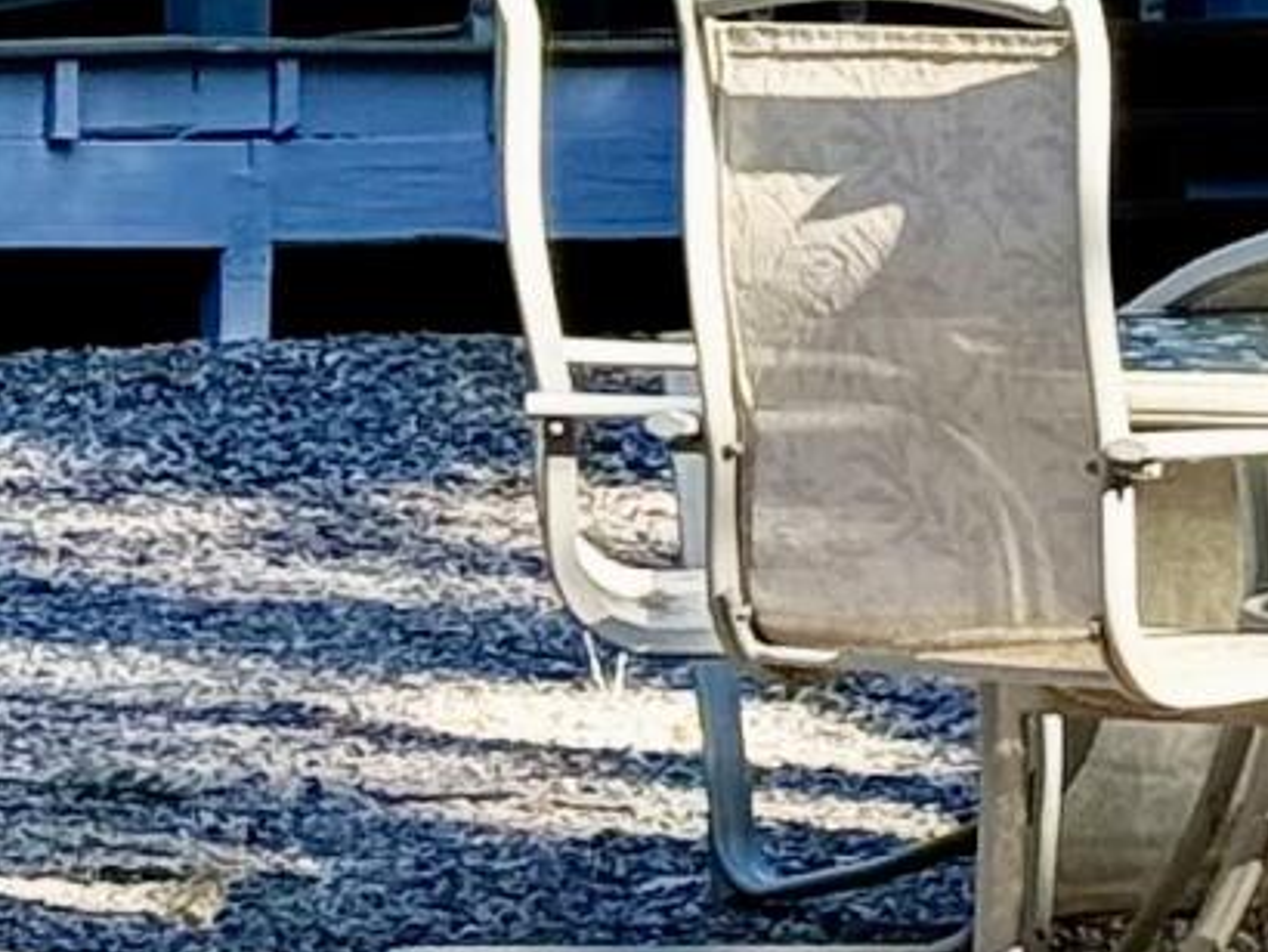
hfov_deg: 5.4
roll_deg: +1.3
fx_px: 12865
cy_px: -977
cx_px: 3099
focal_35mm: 351
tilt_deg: +6.6
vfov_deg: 4.2
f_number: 1.78
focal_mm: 6.76
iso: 64
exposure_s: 1/343
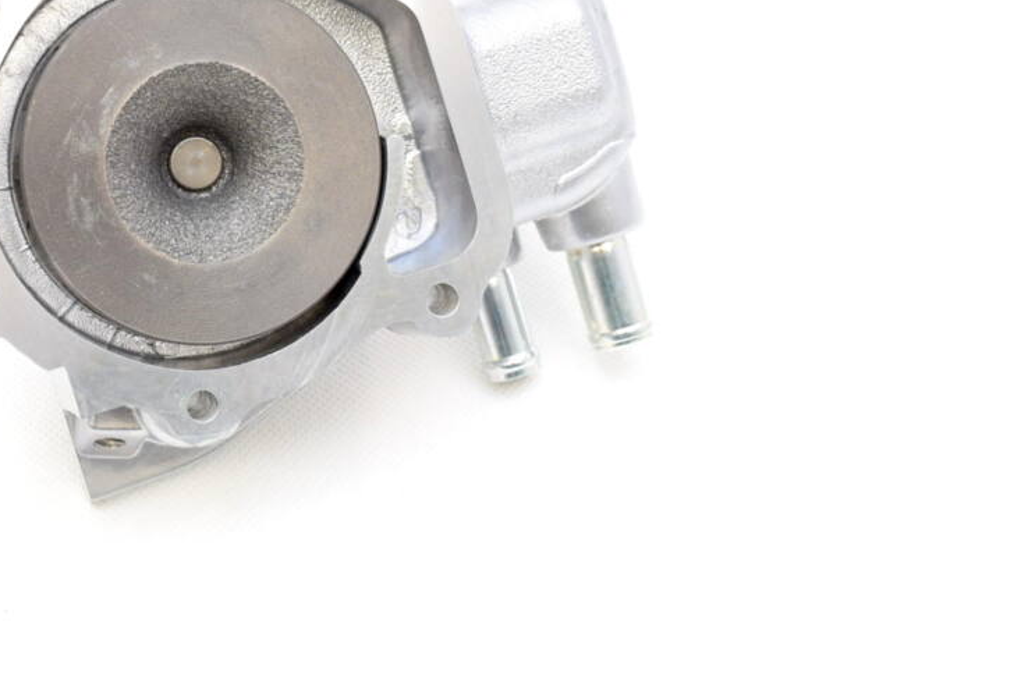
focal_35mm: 77
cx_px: 332
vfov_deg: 17.6
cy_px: 148
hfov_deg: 26.1
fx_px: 2172
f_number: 5.6
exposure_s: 1/125
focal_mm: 25
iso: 400
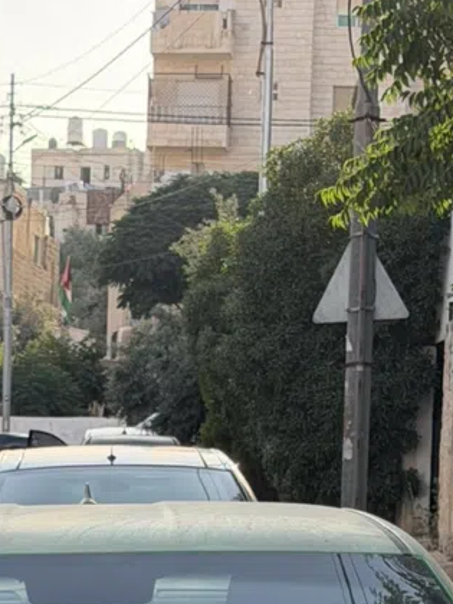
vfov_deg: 12.2
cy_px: 835
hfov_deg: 9.5
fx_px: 2722
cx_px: 118
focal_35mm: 156
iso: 64
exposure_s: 1/819
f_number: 1.78
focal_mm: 6.76
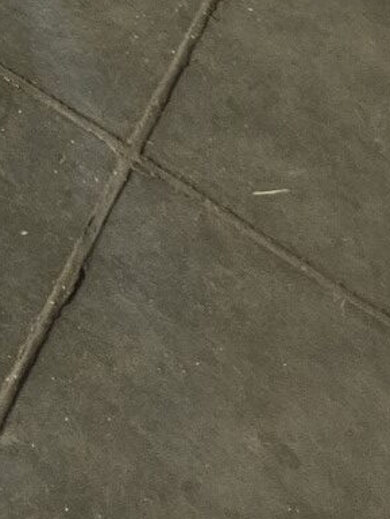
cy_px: -422
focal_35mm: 86
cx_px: -269
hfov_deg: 15.3
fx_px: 1291
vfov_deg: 18.0
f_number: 1.8
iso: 640
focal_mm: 5.4
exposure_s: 1/50
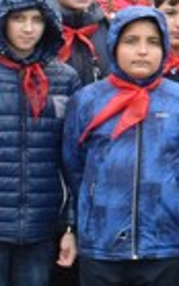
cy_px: 13
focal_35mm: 248
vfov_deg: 8.4
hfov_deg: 5.2
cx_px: 362
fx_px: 1934
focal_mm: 22
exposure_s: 1/200
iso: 400
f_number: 7.1
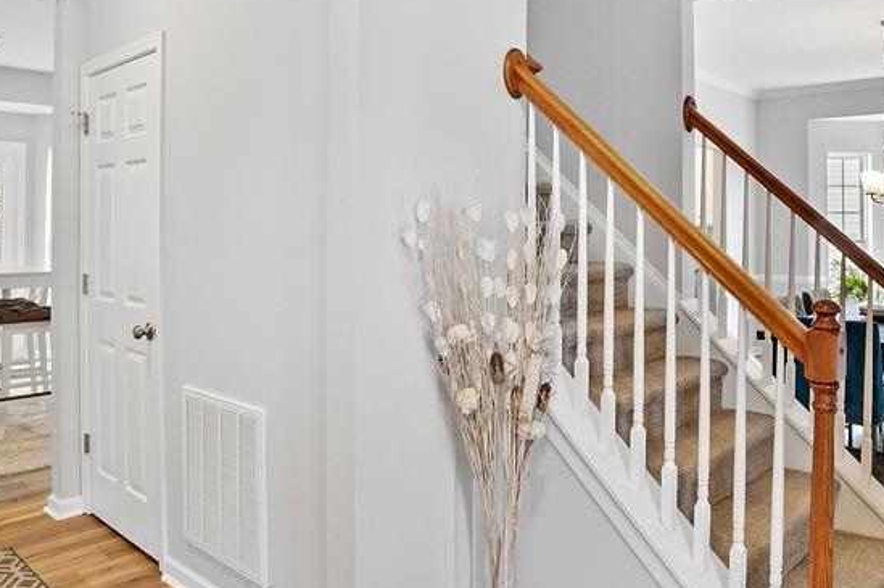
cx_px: 533
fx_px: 687
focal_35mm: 28
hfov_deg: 64.9
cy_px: 215
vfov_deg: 45.9
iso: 800
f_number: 4
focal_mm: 10
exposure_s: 1/30
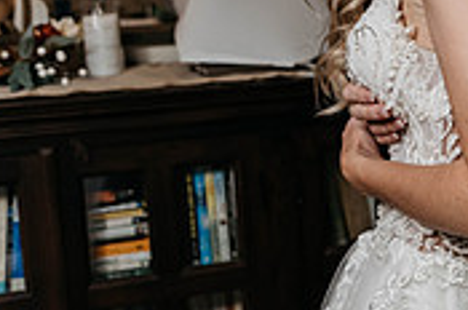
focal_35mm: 103
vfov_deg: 13.2
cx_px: 650
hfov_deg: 18.2
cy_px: 79
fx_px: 1337
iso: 1000
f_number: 2.8
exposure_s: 1/640
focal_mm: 31
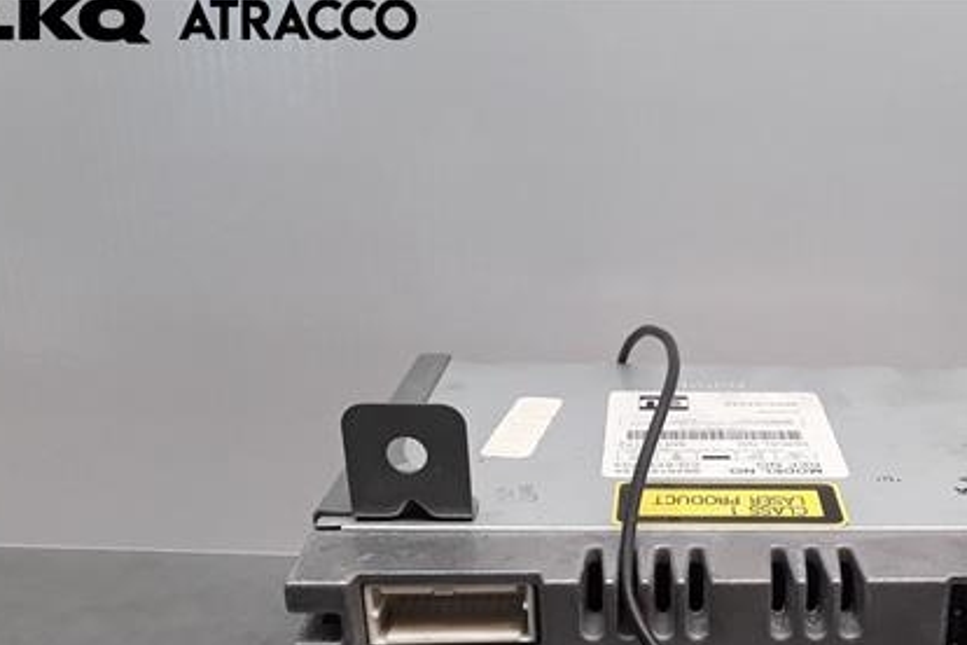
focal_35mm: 45
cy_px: 556
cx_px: 715
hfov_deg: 42.4
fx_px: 1209
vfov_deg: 28.9
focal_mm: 2.91
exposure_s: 1/100
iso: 64
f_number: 1.9
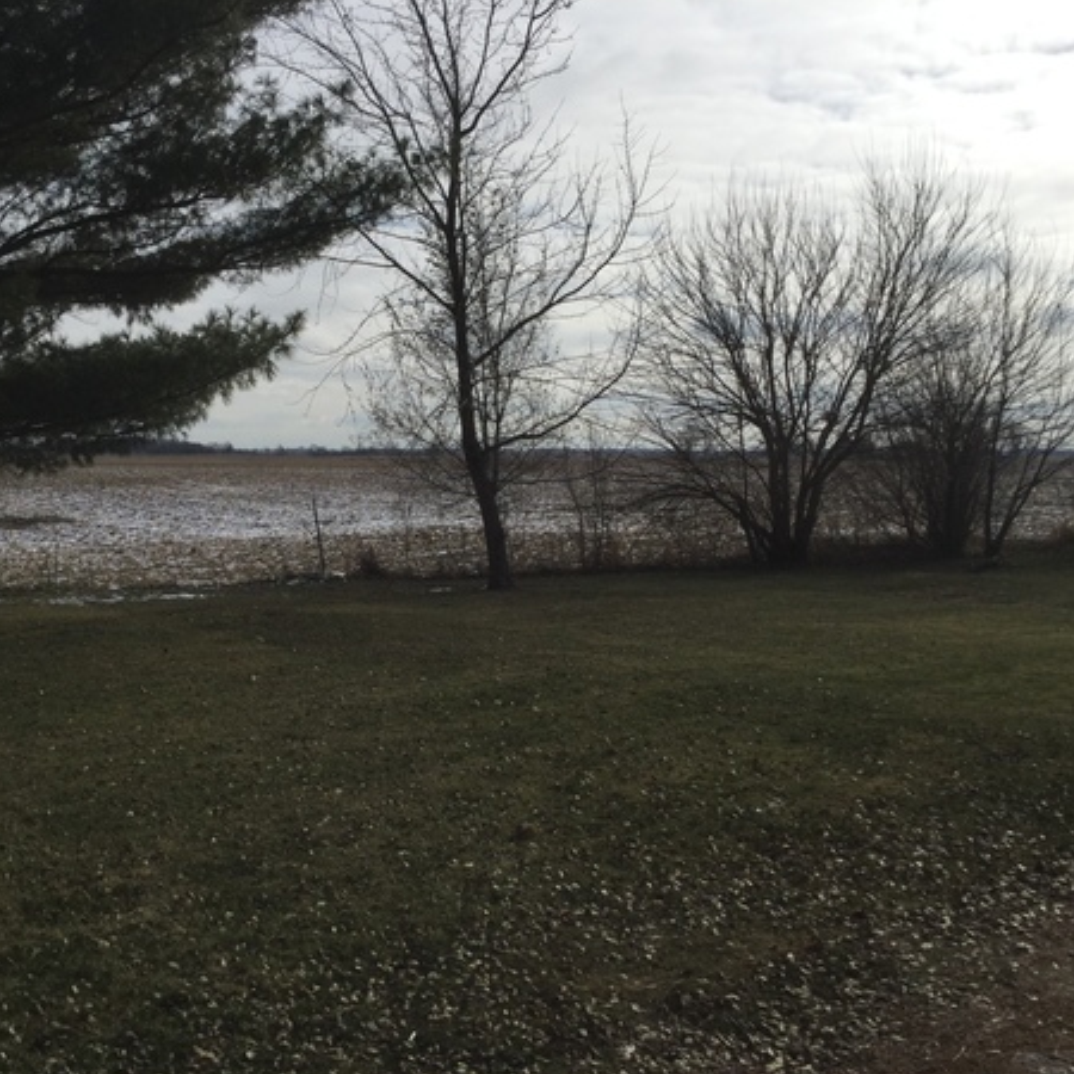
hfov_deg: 42.8
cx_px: 484
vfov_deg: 42.8
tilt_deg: -6.4
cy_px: 566
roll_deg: +0.9
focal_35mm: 39
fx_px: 1369
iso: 25
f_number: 2.4
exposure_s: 1/2915
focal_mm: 3.3
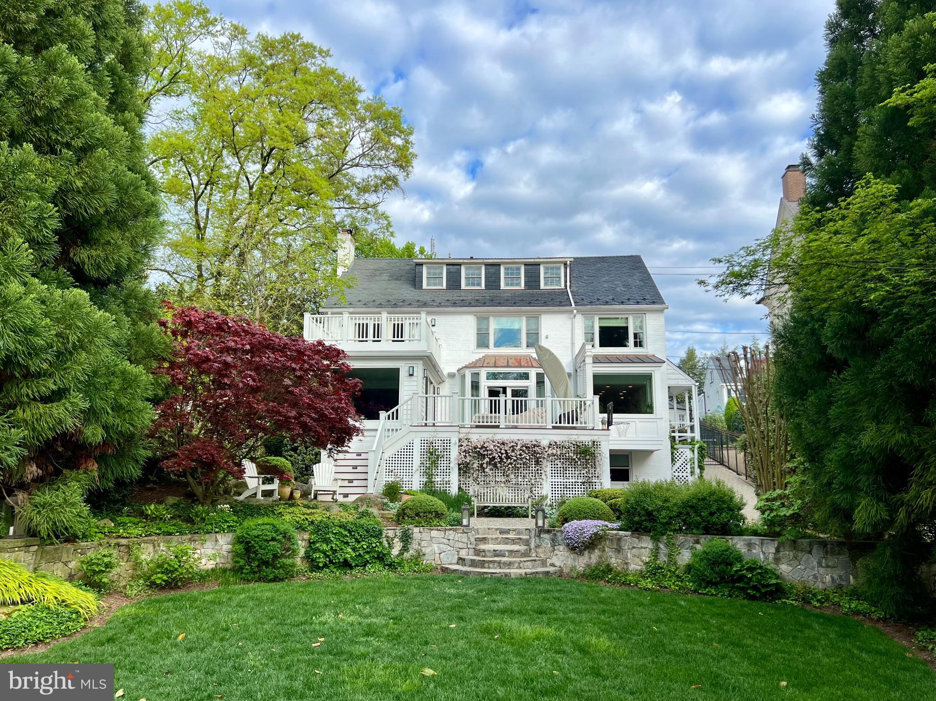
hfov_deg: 67.3
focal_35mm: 26
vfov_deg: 53.0
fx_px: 703
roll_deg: +0.6
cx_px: 468
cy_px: 350
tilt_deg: +10.8
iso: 50
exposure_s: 1/1972
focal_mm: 5.7
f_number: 1.5
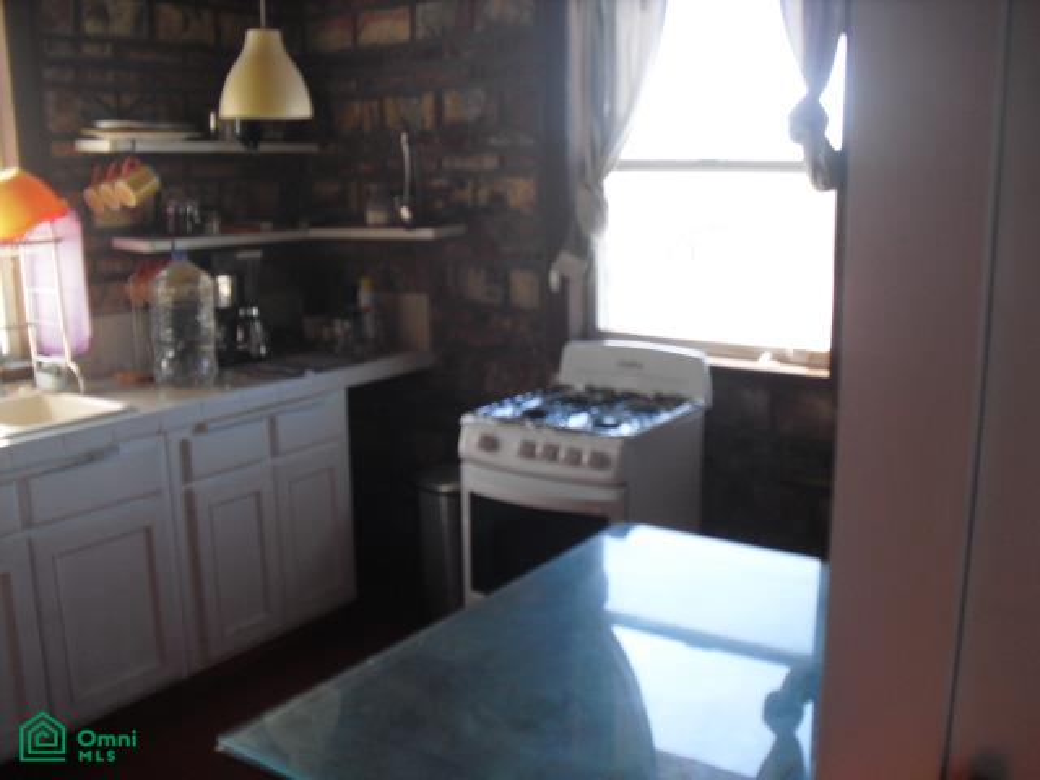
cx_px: 520
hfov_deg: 51.4
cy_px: 390
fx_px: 1082
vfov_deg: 39.7
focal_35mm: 36
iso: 200
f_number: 3.1
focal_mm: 6.3
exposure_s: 1/100
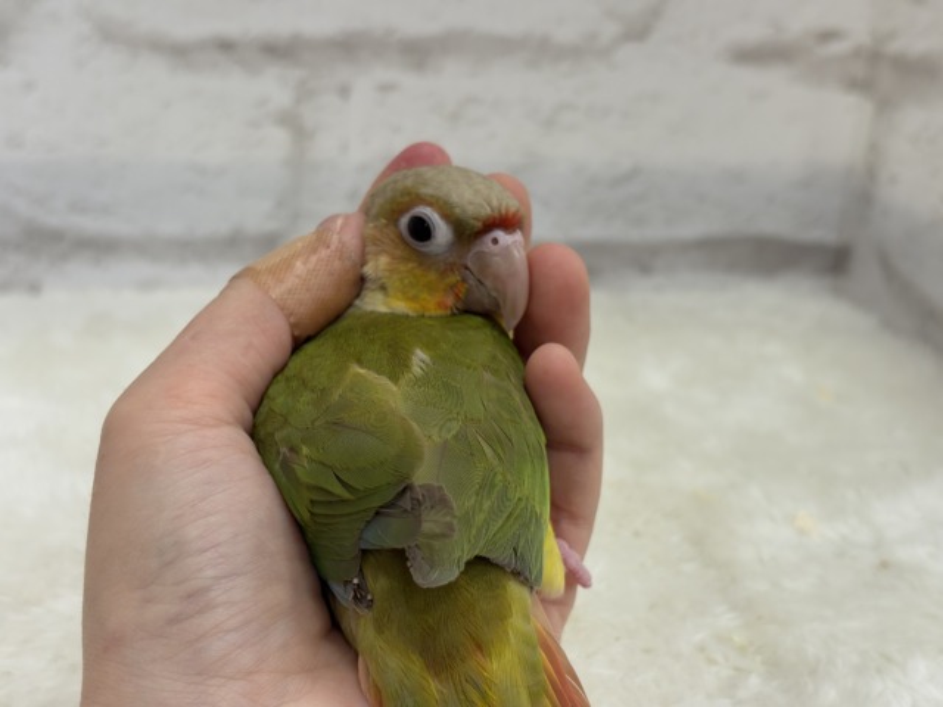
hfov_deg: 36.8
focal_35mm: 52
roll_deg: -1.4
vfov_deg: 28.0
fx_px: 1417
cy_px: 354
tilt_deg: -17.6
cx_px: 472
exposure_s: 1/100
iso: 80
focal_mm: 5.96
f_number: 1.6
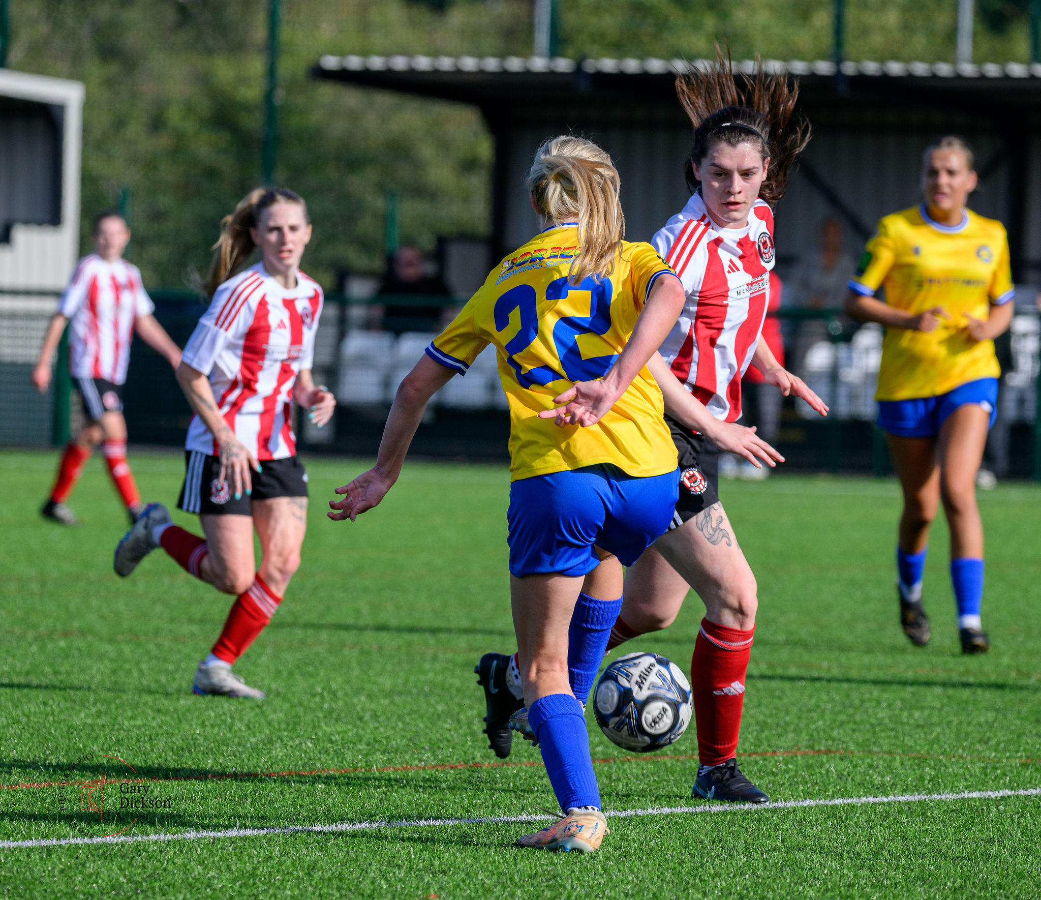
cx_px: 515
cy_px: 389
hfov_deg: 5.6
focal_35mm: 338
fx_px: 10732
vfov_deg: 4.8
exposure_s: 1/2000
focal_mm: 230
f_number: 5
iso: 400
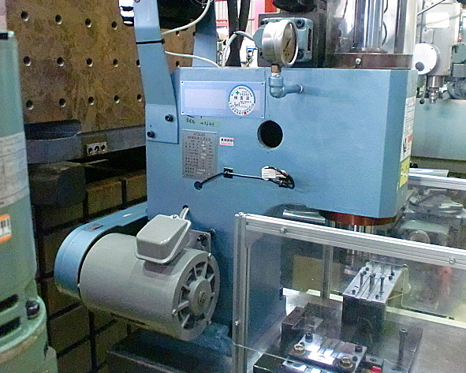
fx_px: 510
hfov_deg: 49.1
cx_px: 234
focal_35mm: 37
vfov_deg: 40.1
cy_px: 187
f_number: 3.1
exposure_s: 1/50
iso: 1600
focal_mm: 6.3
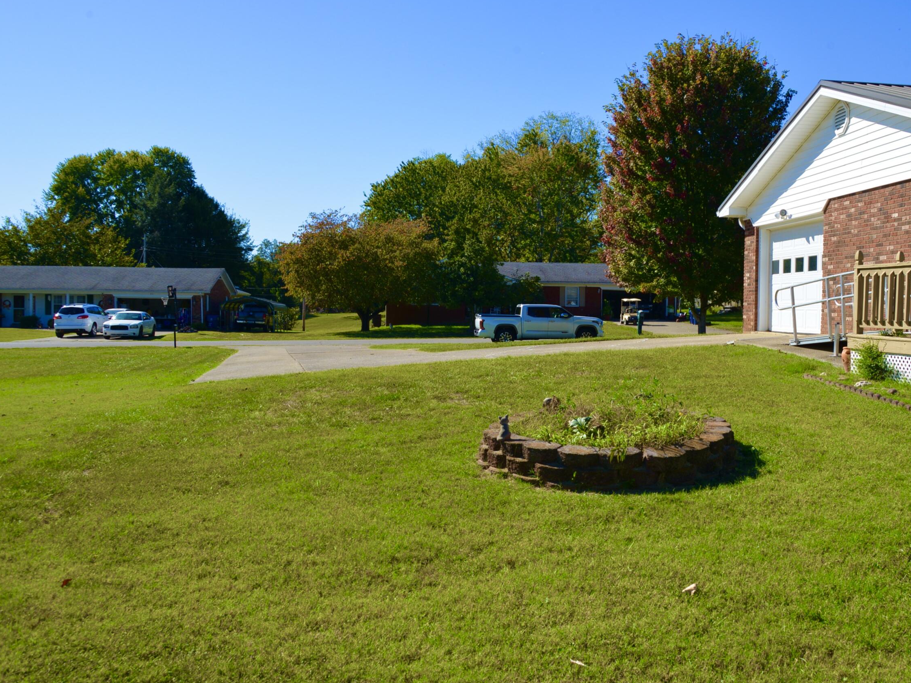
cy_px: 337
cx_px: 536
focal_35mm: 36
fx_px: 947
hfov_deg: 51.1
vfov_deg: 39.7
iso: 400
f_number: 11
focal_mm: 28
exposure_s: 1/500
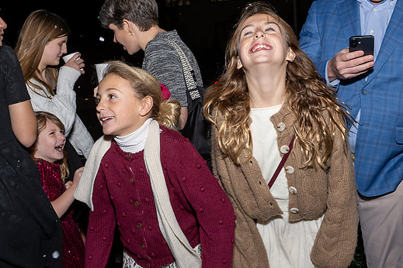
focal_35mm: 42
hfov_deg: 46.3
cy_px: 124
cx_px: 184
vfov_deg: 31.9
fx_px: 470
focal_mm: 18
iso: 500
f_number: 8
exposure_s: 1/250
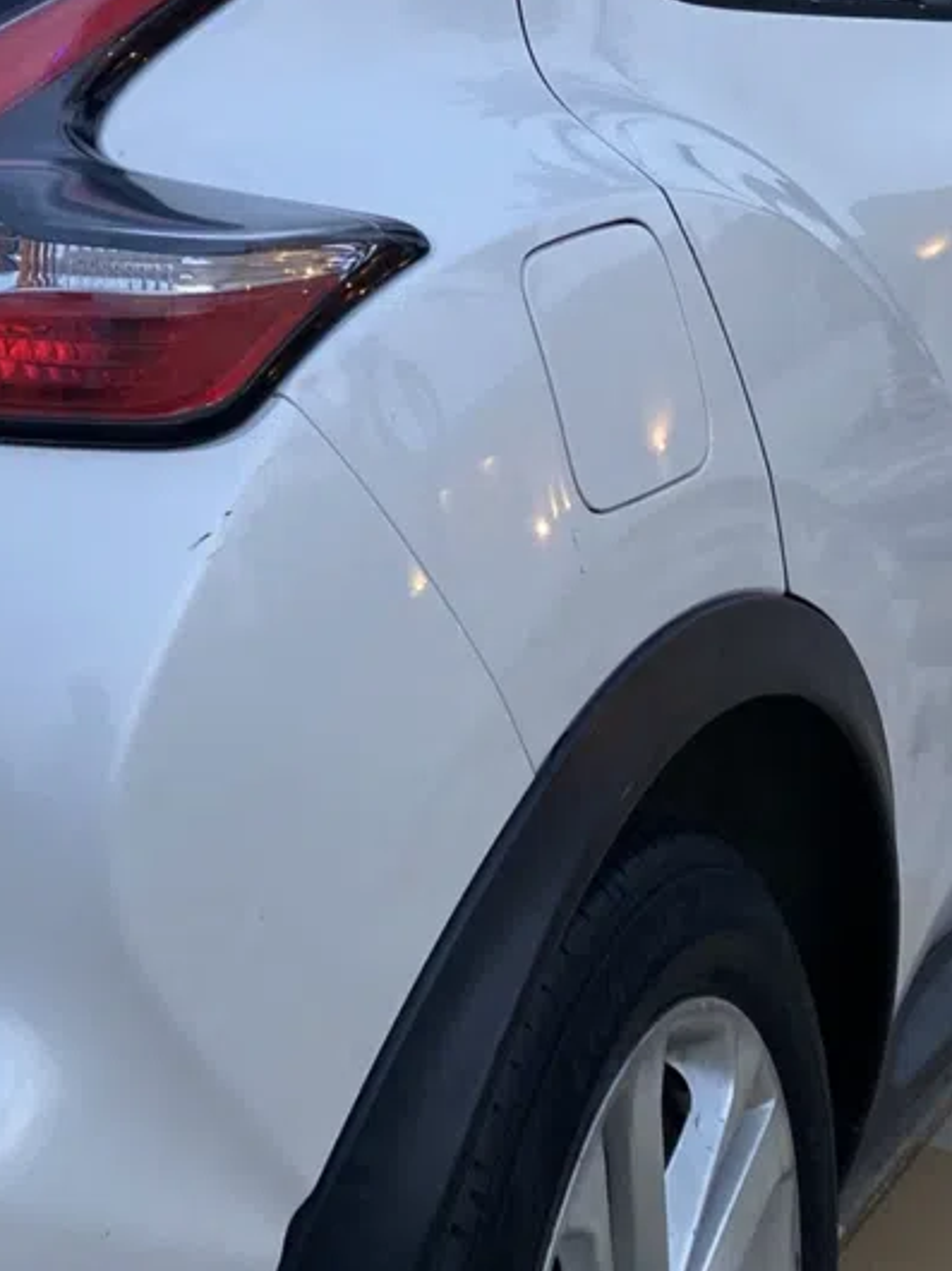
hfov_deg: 20.1
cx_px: -273
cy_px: -162
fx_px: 2459
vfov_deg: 26.5
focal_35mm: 67
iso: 80
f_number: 1.8
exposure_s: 1/100
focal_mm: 4.25
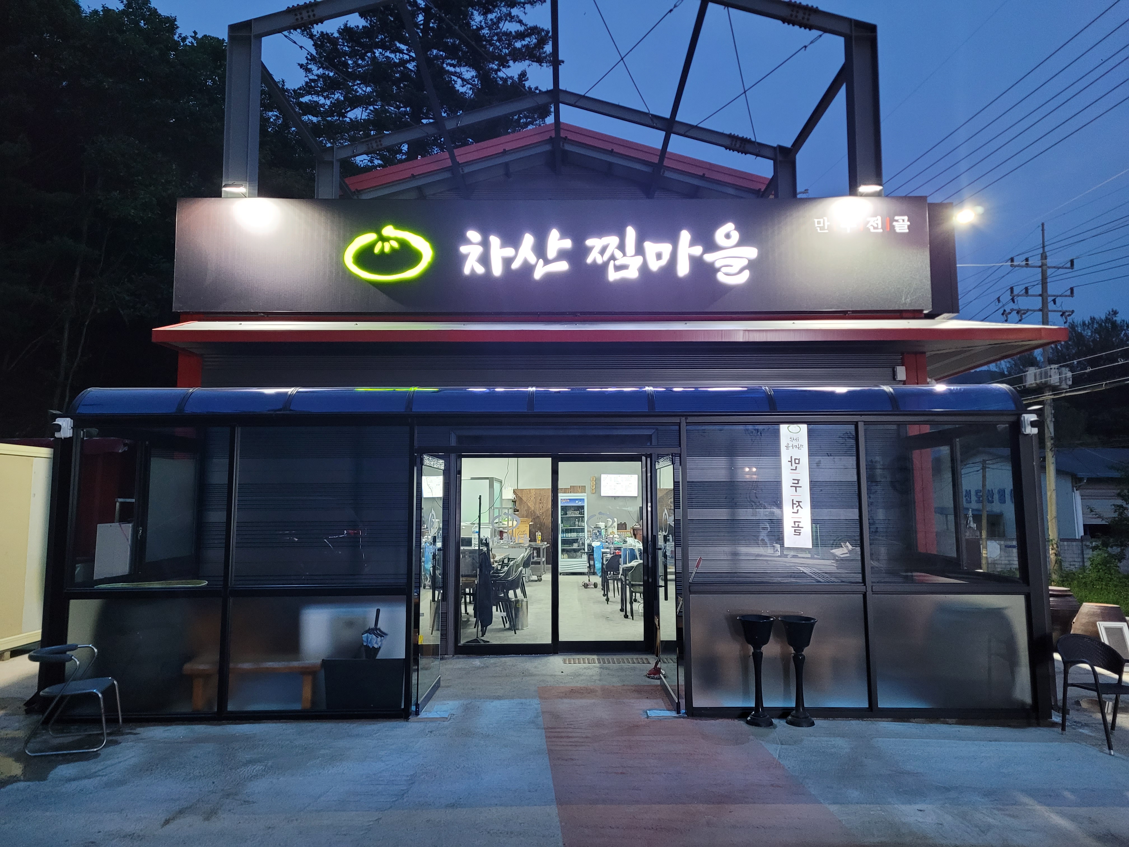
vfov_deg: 53.1
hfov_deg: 67.3
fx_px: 848
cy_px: 424
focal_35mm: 26
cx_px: 564
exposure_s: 1/40
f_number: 1.8
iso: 500
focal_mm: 5.4
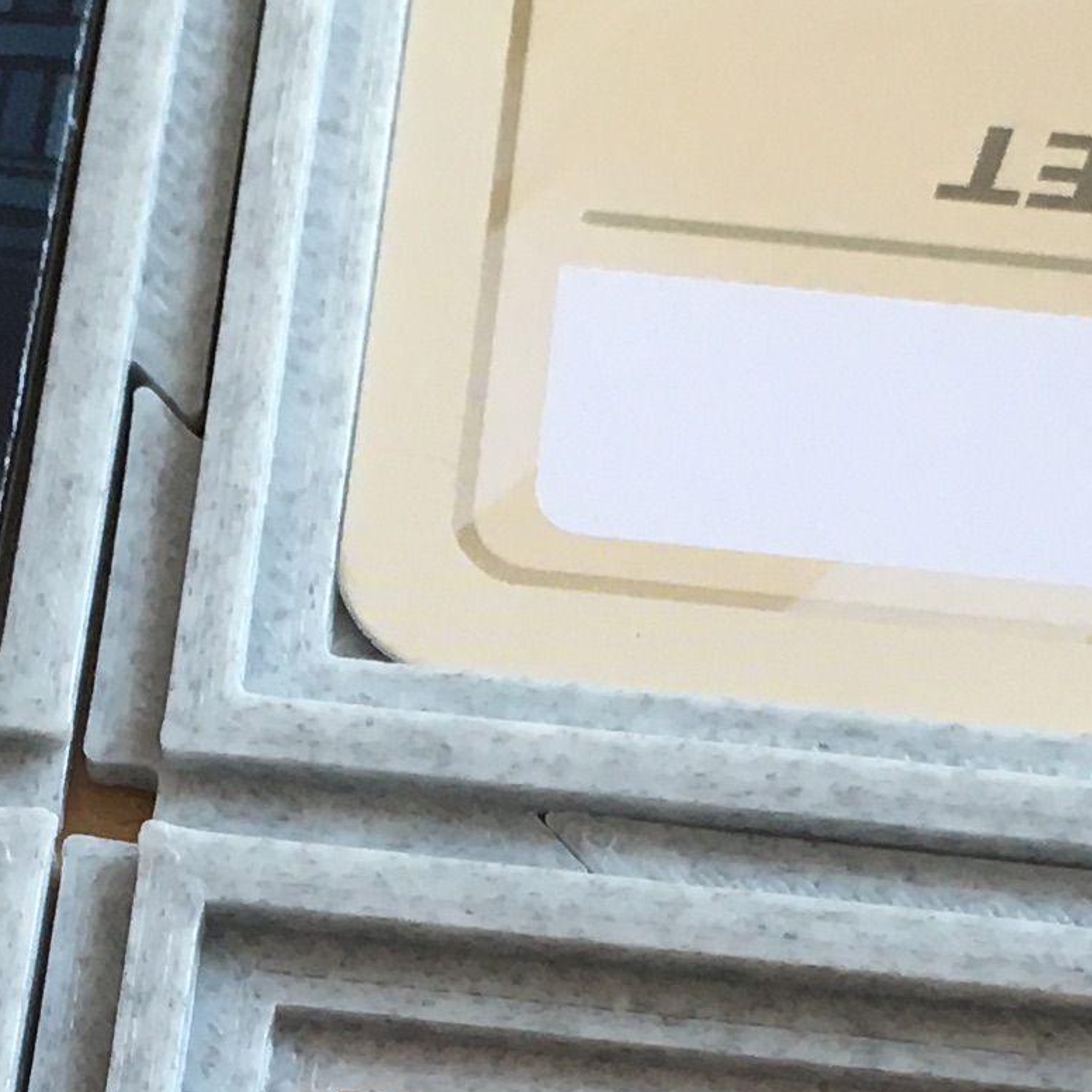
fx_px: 4747
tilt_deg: -66.5
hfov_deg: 13.0
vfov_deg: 13.0
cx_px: 105
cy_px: 1088
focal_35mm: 133
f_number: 2.2
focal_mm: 4.15
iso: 64
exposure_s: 1/33
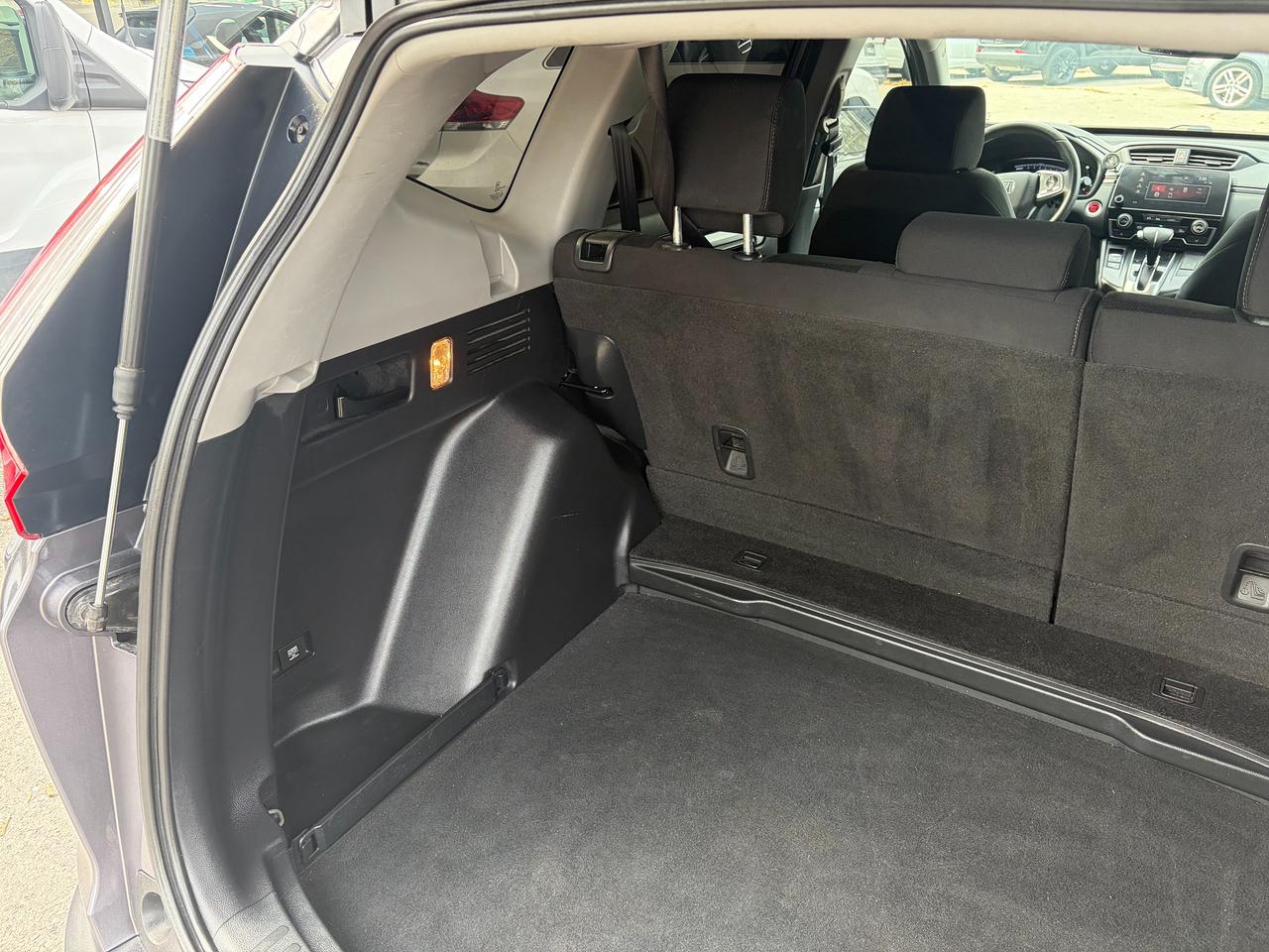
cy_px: 476
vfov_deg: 53.1
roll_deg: +3.2
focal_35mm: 26
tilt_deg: -26.2
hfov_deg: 67.3
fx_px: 953
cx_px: 634
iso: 125
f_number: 1.6
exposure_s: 1/141
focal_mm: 5.96
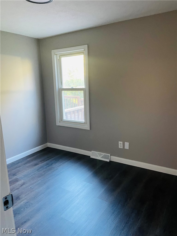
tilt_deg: -11.3
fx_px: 170
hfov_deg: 54.9
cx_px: 88
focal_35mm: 25
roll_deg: +1.5
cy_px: 118
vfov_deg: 69.4
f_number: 1.6
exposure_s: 1/40
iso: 400
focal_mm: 5.1
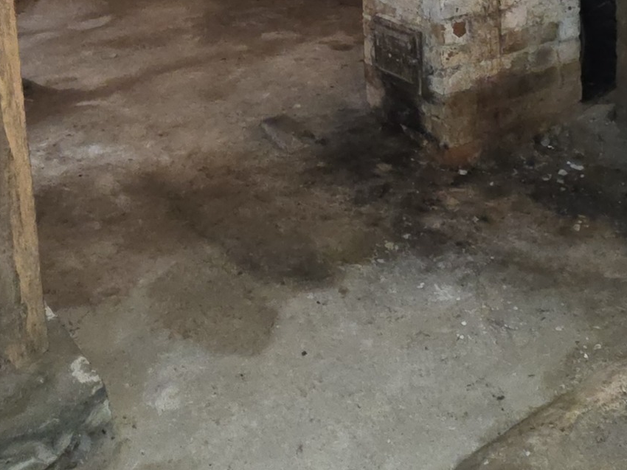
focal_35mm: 47
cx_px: 440
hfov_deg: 39.7
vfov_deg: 27.6
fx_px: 851
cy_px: -72
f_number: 1.9
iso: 400
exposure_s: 1/30
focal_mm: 2.2
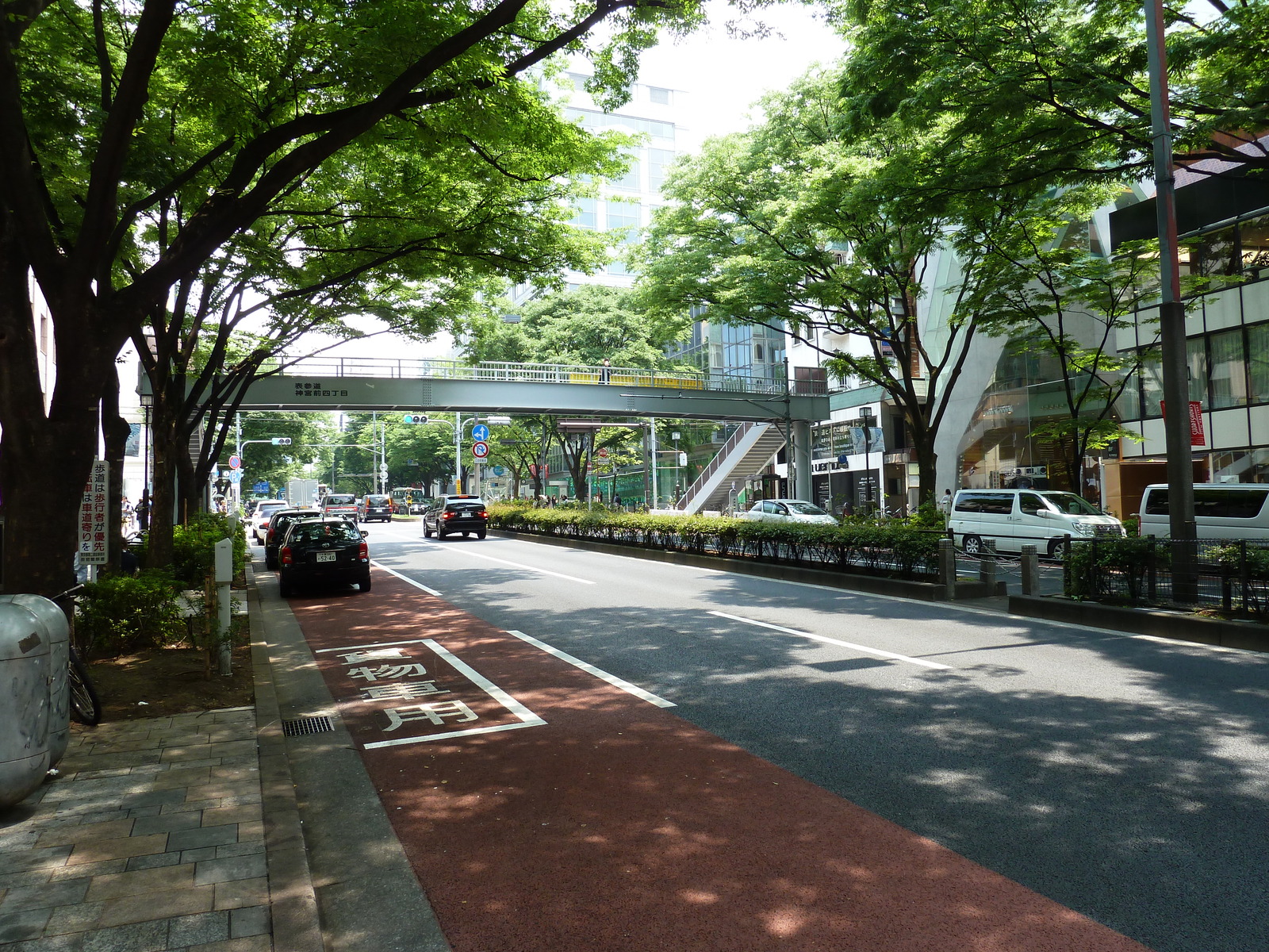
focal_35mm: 25
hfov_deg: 69.4
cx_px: 634
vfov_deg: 54.9
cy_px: 476
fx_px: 916
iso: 80
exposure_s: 1/100
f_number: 4
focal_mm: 4.1
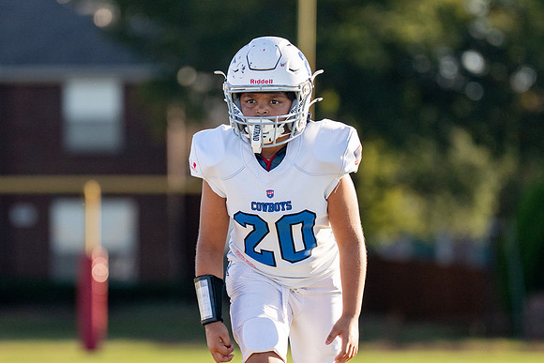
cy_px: 226
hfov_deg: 4.6
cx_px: 288
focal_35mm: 446
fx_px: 6742
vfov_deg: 3.1
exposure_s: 1/4000
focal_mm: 200
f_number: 2.8
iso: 400
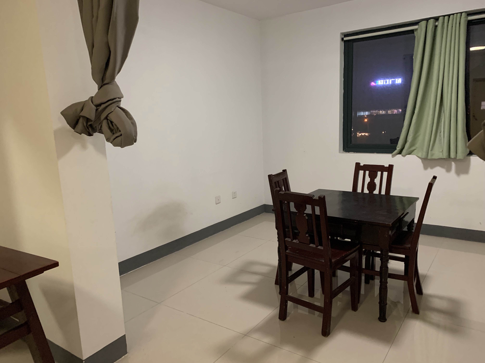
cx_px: 242
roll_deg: +3.1
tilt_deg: -10.2
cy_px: 182
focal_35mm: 26
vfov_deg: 53.1
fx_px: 364
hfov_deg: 67.3
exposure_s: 1/36
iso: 400
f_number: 1.8
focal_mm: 4.25
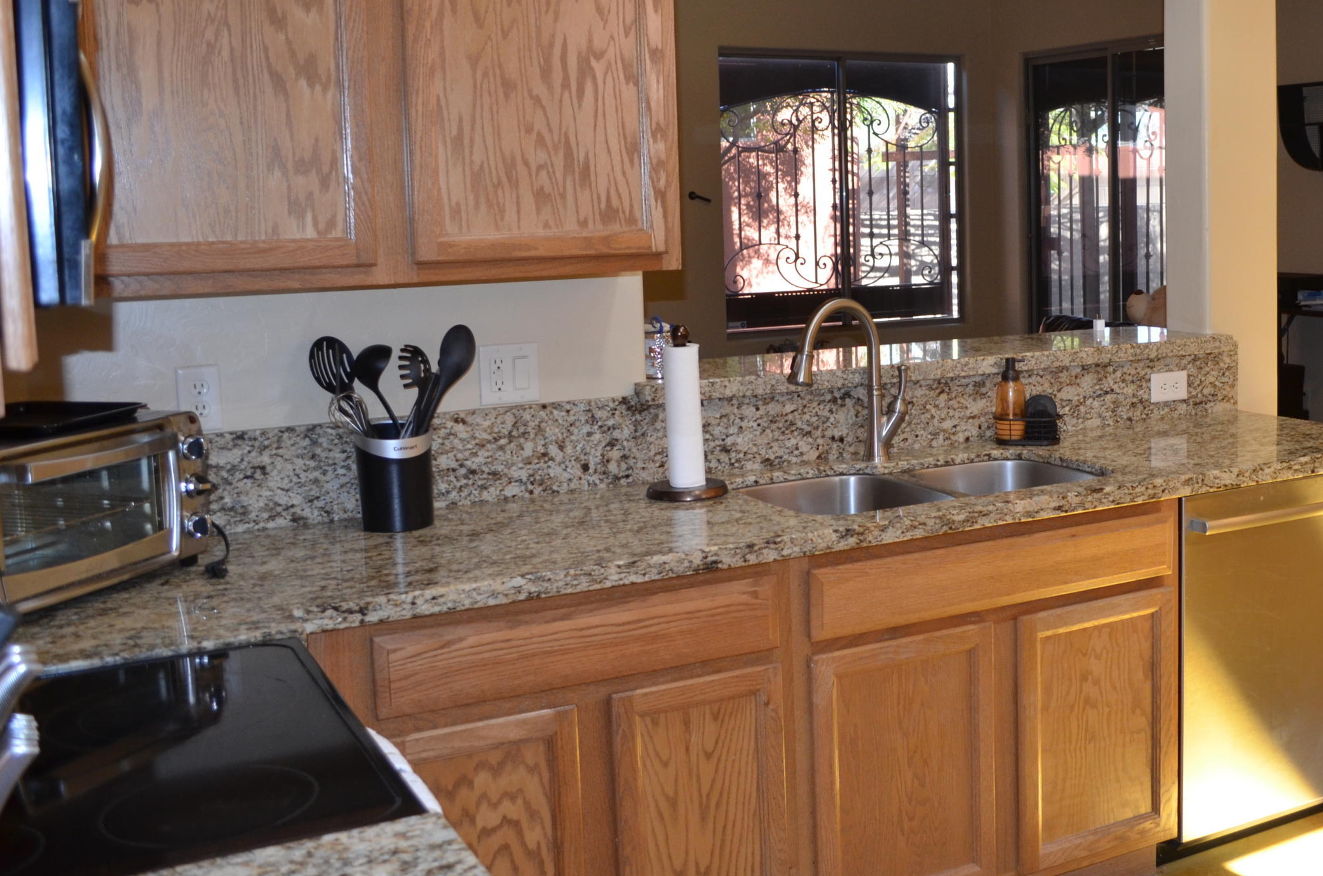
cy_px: 354
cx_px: 924
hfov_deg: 47.4
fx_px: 1467
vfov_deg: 33.2
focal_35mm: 40
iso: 400
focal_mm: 18
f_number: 4
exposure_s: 1/80
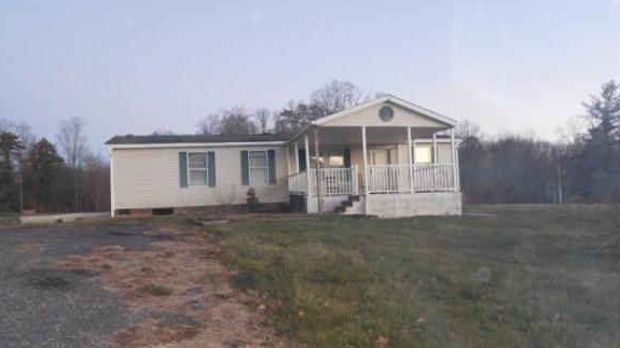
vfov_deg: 35.3
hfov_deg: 59.5
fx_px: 542
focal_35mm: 33
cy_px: 231
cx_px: 309
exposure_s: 1/25
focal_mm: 5.3
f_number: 3.8
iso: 1000
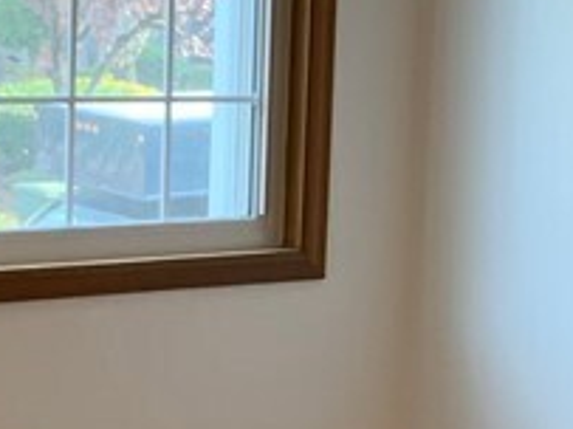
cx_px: 502
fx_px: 2167
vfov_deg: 11.3
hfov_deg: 14.9
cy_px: 237
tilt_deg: -5.4
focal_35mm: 131
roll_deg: -3.7
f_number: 1.8
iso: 64
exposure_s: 1/60
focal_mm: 4.25
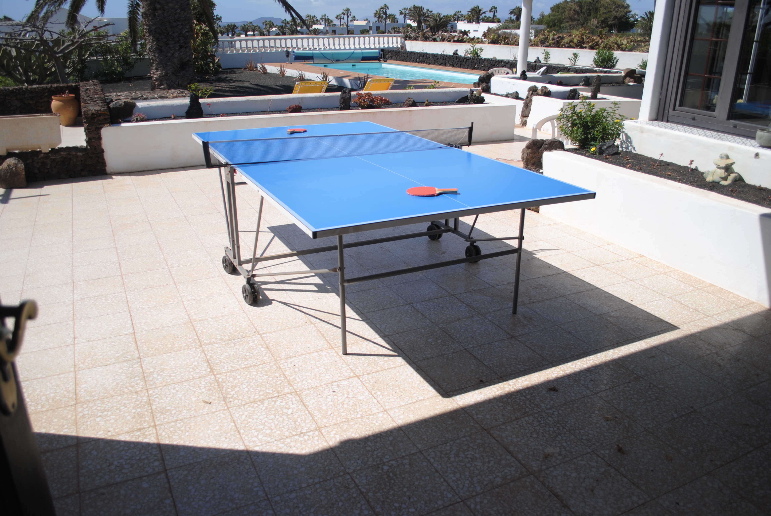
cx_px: 386
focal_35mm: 27
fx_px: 579
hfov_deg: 67.3
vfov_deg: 48.0
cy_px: 258
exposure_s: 1/1600
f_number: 3.5
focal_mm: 18
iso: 100
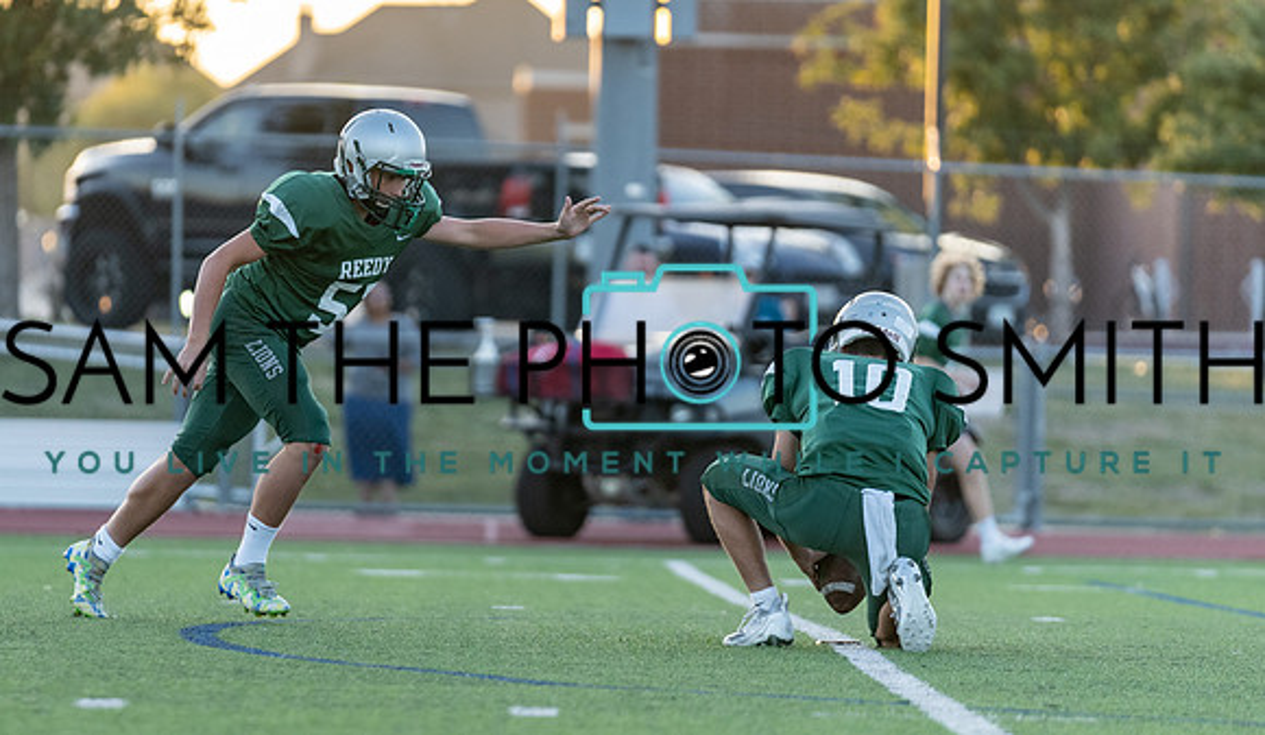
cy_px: 318
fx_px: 10189
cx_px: 468
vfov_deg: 4.1
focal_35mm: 301
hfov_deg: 7.1
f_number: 2.8
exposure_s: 1/1250
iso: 1000
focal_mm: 200
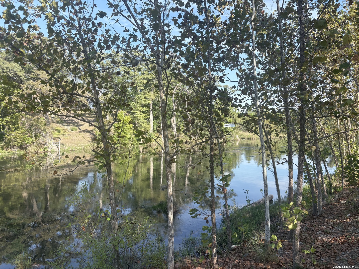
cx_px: 180
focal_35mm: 26
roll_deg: +0.6
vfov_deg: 53.1
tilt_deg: -1.3
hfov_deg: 67.3
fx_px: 270
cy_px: 134
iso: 50
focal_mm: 5.96
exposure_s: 1/1064
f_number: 1.6
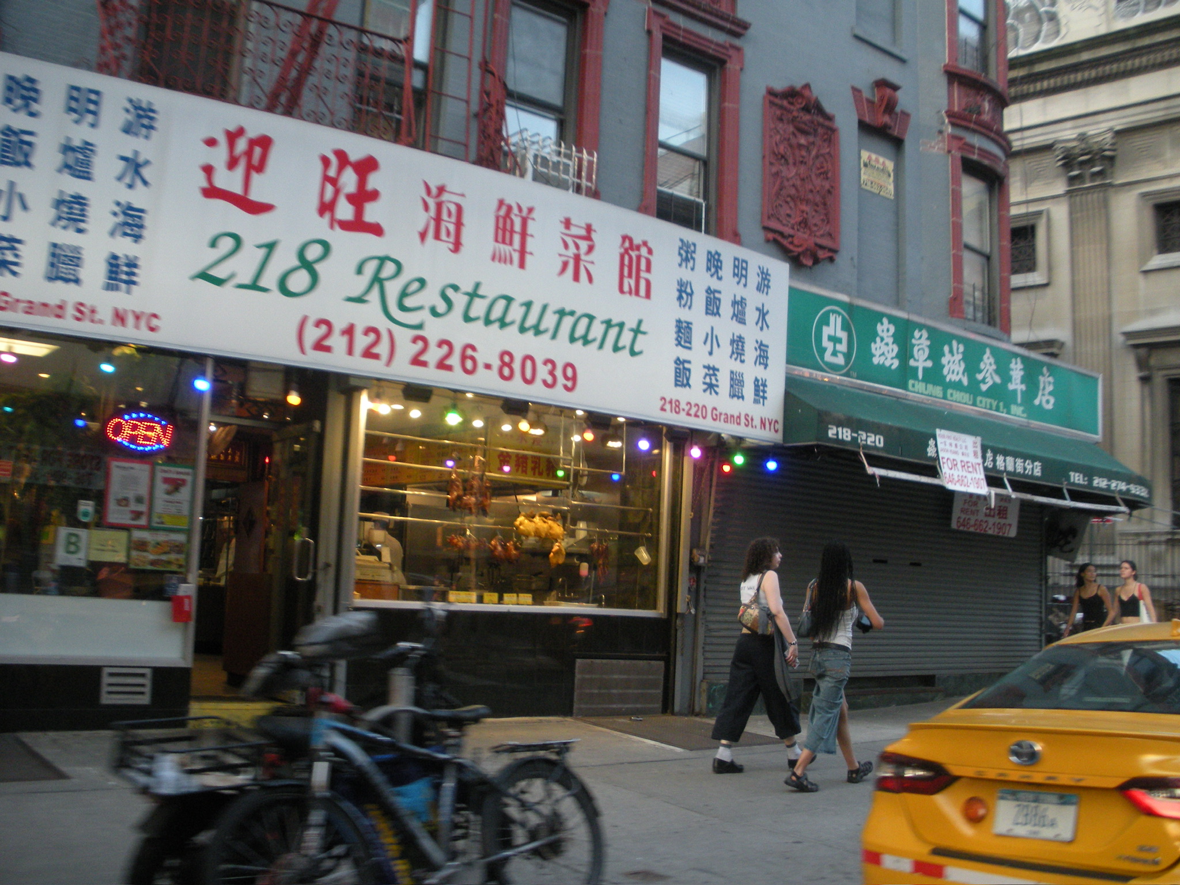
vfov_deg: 39.7
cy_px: 442
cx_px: 590
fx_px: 1227
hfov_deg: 51.4
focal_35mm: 36
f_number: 3.5
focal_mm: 6.3
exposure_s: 1/64.3
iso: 220
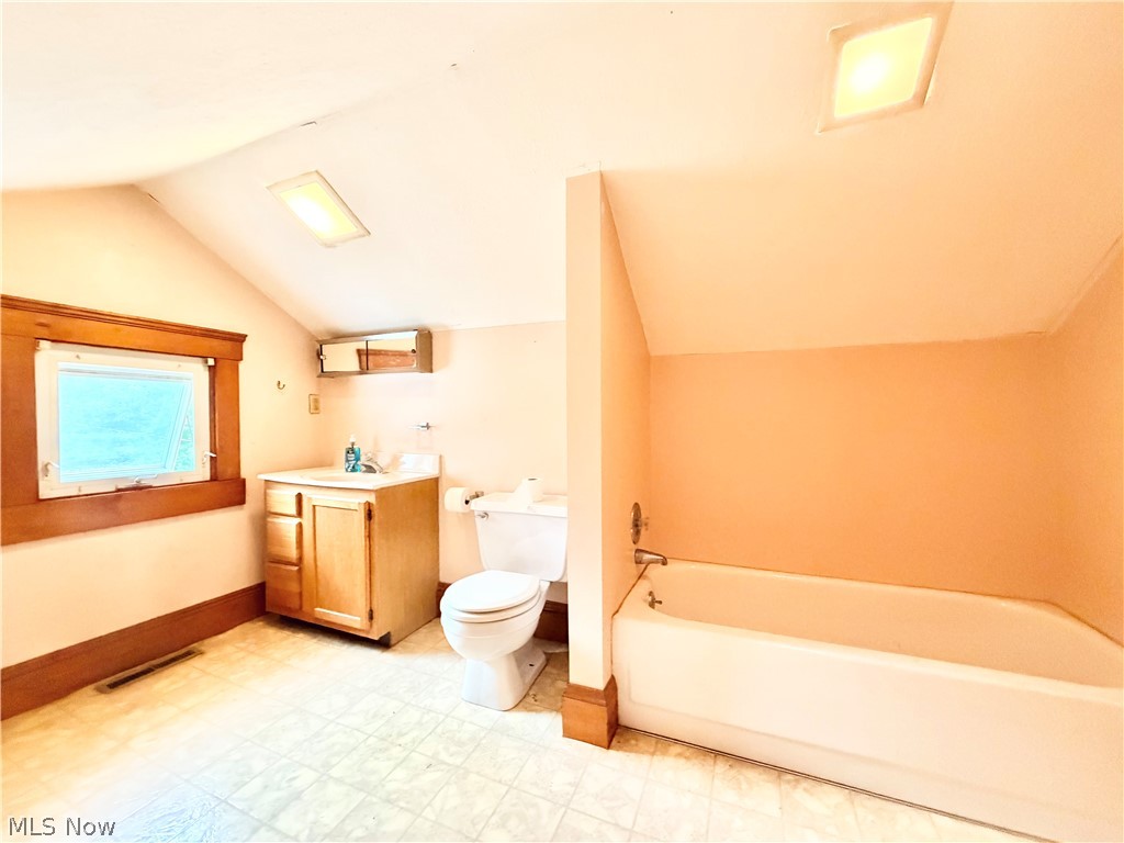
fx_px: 455
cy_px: 422
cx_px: 562
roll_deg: +1.1
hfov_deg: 102.1
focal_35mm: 14
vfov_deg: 85.7
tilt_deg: +0.6
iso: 800
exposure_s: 1/60
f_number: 2.2
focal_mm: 2.22
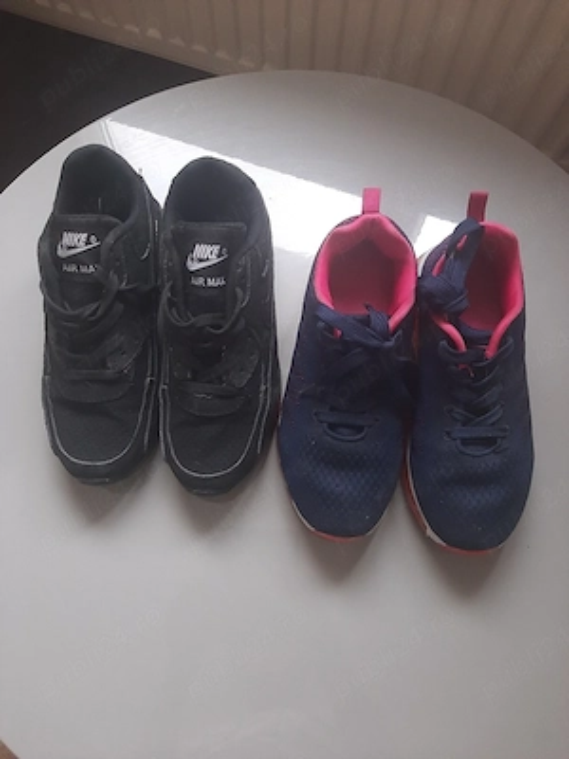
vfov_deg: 65.3
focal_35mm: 27
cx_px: 284
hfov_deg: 51.4
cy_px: 380
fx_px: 592
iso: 320
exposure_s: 1/25
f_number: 1.7
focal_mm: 3.93
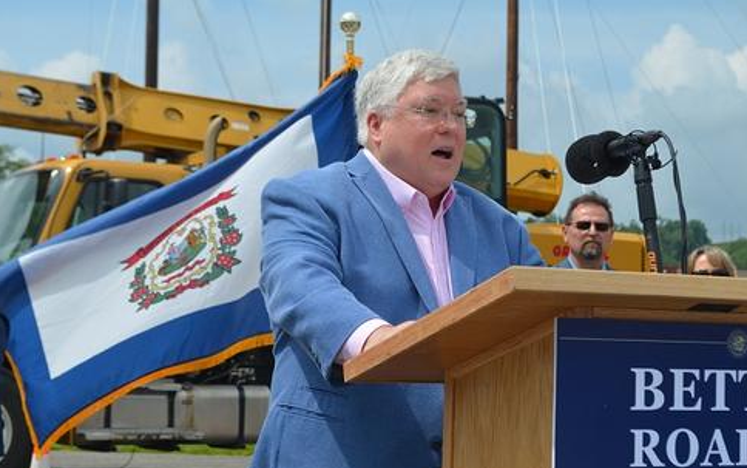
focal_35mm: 71
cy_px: 247
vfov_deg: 18.4
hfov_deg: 29.0
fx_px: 1446
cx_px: 375
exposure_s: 1/320
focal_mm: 46
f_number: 9
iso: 100
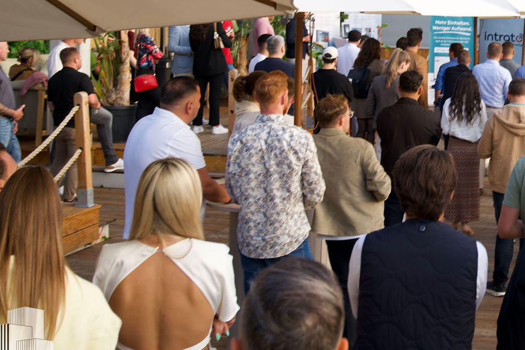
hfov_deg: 28.7
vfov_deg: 20.3
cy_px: 63
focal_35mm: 66
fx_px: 962
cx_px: 521
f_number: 4.5
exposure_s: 1/50
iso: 100
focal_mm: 31
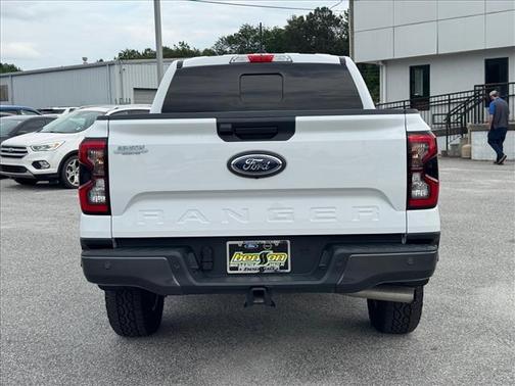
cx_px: 258
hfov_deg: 39.7
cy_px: 193
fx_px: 714
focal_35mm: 48
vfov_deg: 30.3
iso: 64
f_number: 1.78
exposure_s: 1/3425
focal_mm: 6.76
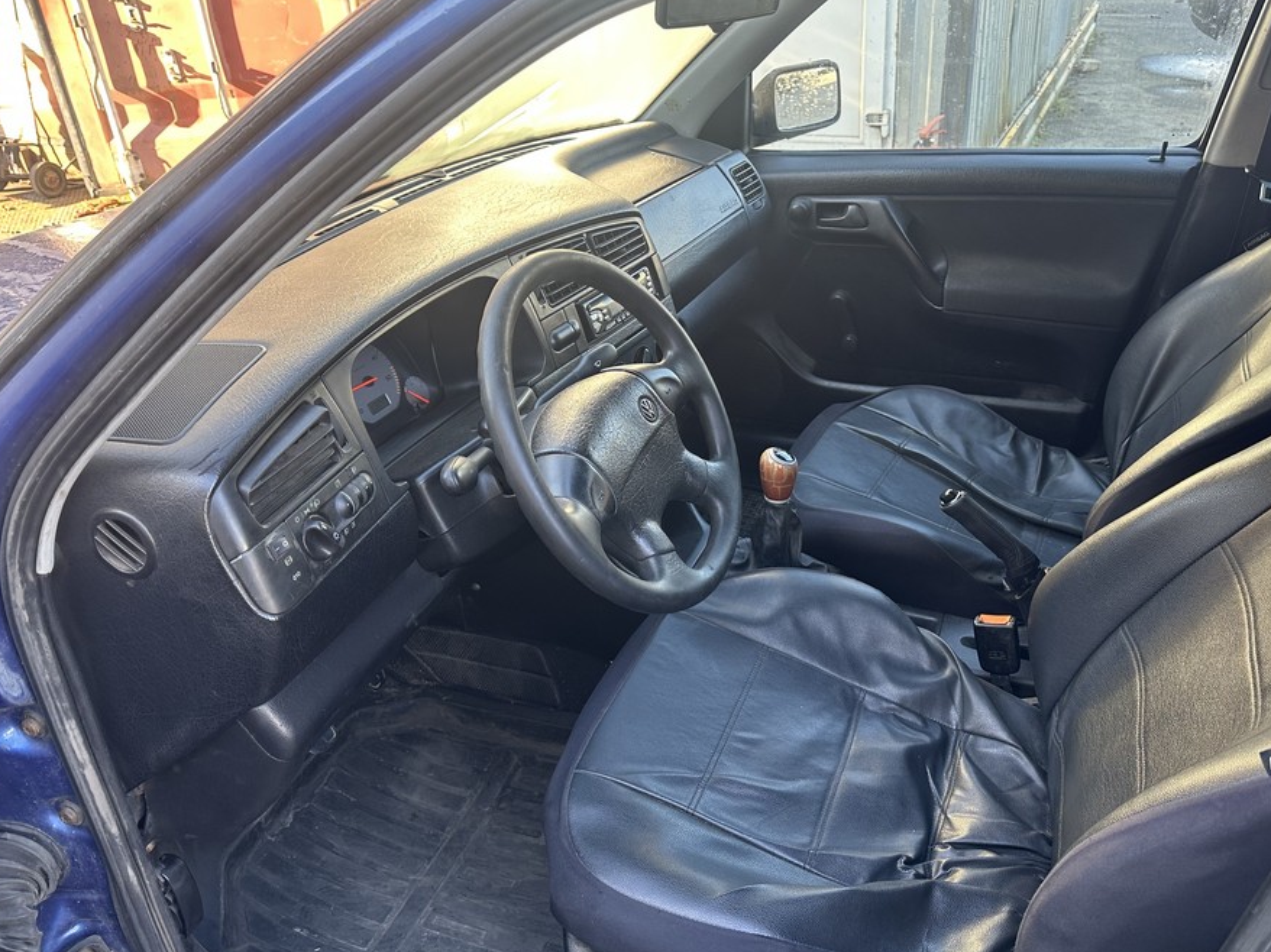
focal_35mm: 28
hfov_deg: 63.2
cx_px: 719
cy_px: 475
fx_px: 1028
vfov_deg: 49.7
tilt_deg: -29.0
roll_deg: +1.3
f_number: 1.78
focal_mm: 6.86
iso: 125
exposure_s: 1/121
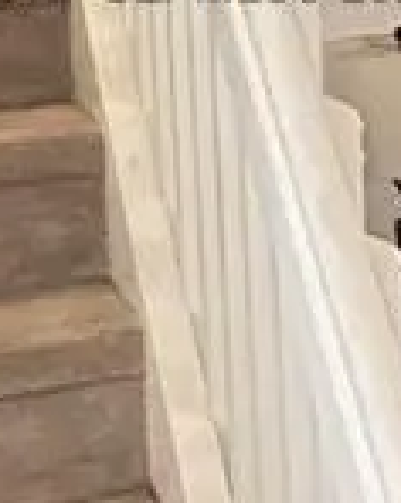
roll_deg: +1.9
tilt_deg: -2.0
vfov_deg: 18.1
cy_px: -14
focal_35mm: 103
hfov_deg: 9.7
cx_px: 1342
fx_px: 1531
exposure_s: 1/60
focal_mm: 1.57
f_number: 1.8
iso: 1000
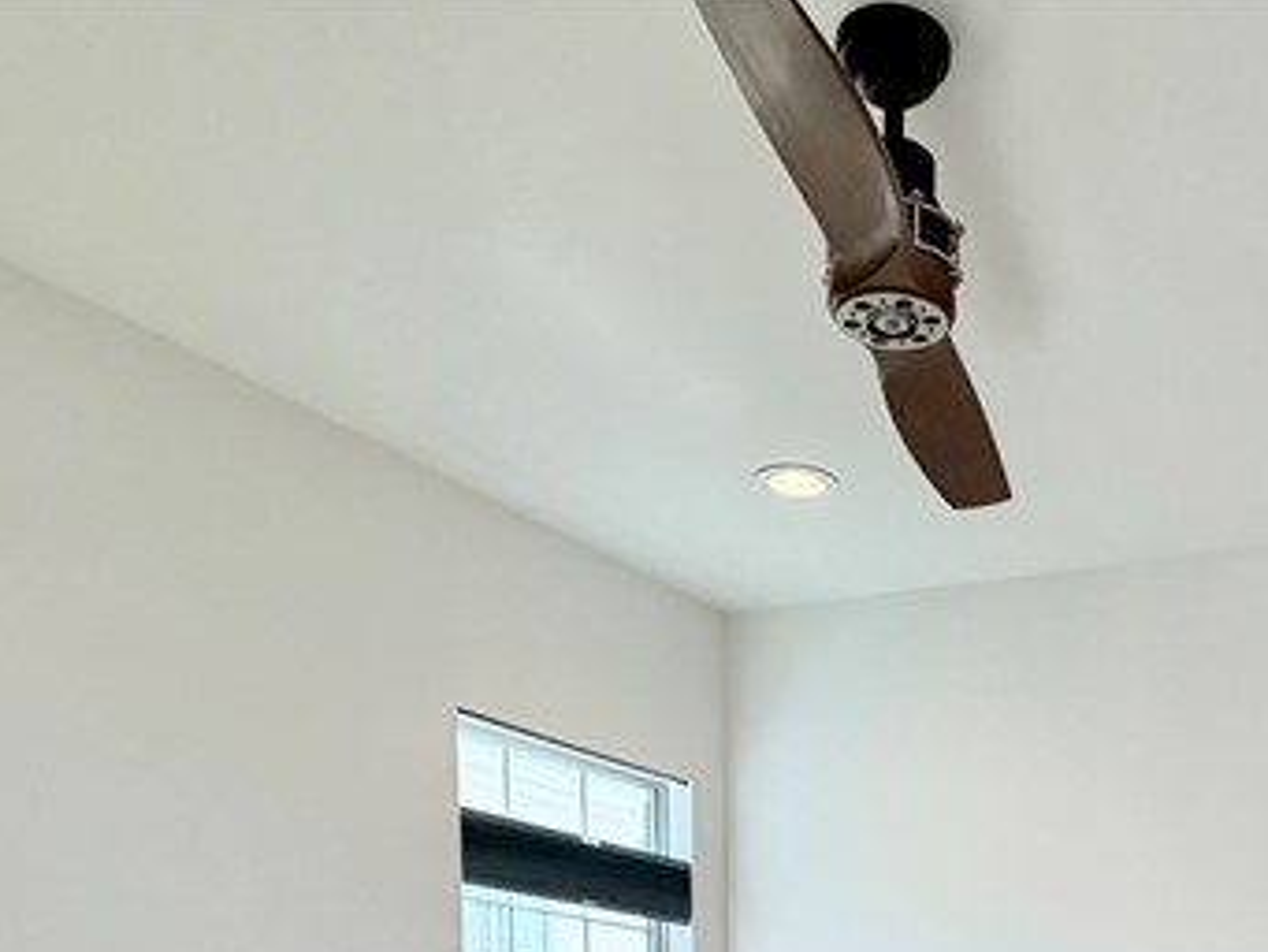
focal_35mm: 42
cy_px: 1417
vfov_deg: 25.8
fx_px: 1539
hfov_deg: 42.8
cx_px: 1008
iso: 50
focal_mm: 2.22
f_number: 2.2
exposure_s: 1/132
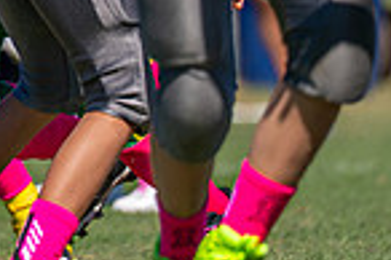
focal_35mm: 1041
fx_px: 11294
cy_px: -131
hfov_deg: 2.0
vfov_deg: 1.3
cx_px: -246
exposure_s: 1/4000
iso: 160
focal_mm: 200
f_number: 2.8
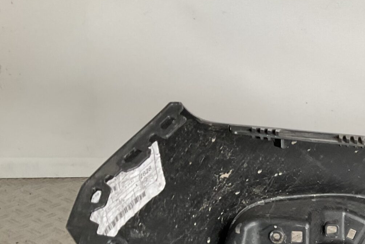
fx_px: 781
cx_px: 465
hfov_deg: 23.5
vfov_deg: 16.9
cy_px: 299
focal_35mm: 77
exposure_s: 1/120
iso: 50
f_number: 1.8
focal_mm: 3
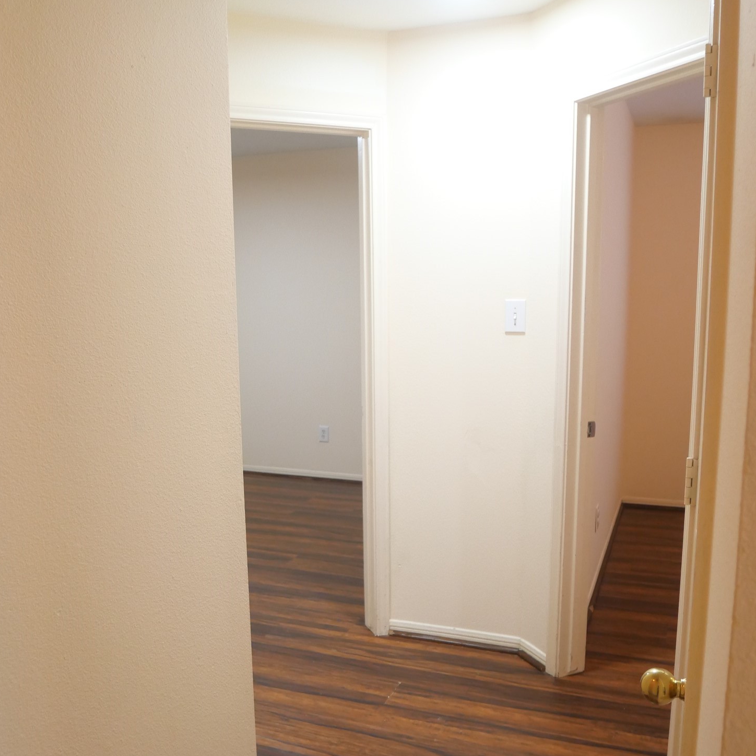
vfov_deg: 53.9
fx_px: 741
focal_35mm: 30
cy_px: 415
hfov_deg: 54.0
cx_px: 387
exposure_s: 1/60
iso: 1600
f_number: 3.5
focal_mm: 12
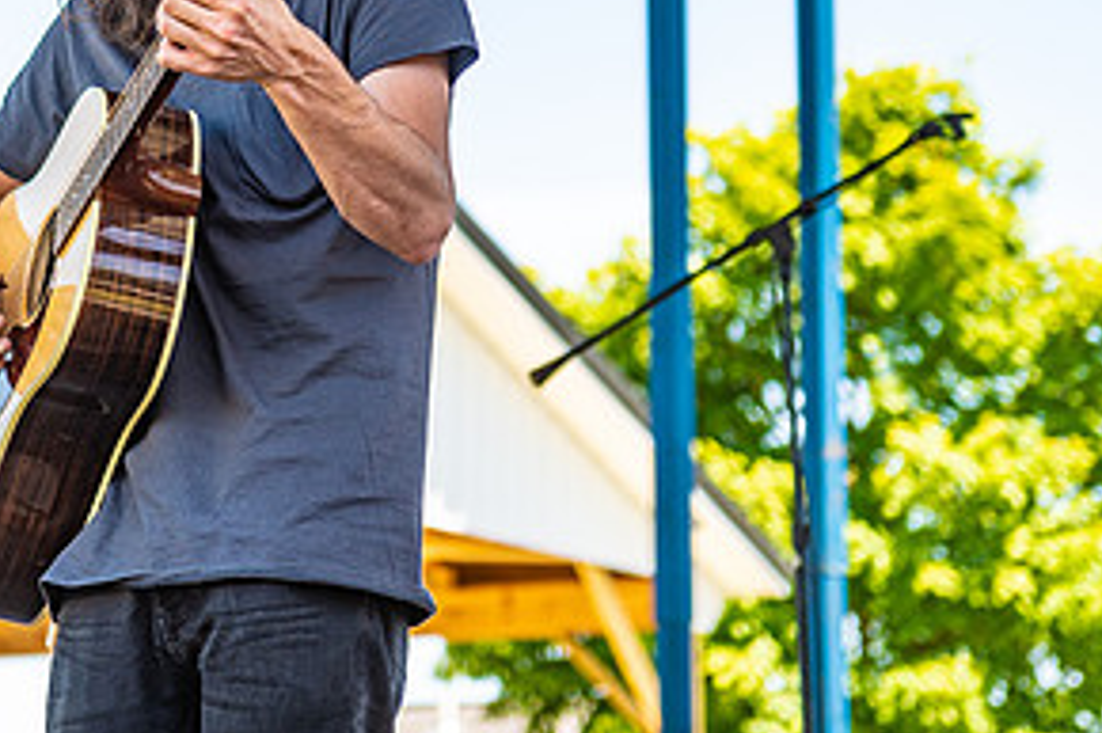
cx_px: 486
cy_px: 13
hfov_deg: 14.7
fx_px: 4283
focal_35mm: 140
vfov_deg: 9.7
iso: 100
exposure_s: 1/400
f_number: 3.5
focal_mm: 70
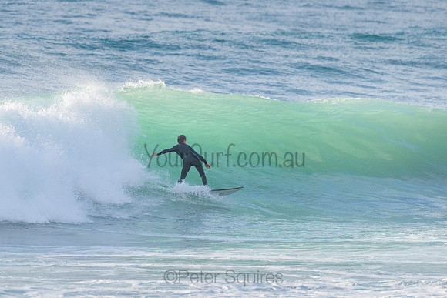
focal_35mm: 612
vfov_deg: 2.2
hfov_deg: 3.4
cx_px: 175
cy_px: 144
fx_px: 7604
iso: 500
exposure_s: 1/2000
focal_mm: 500
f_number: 5.6
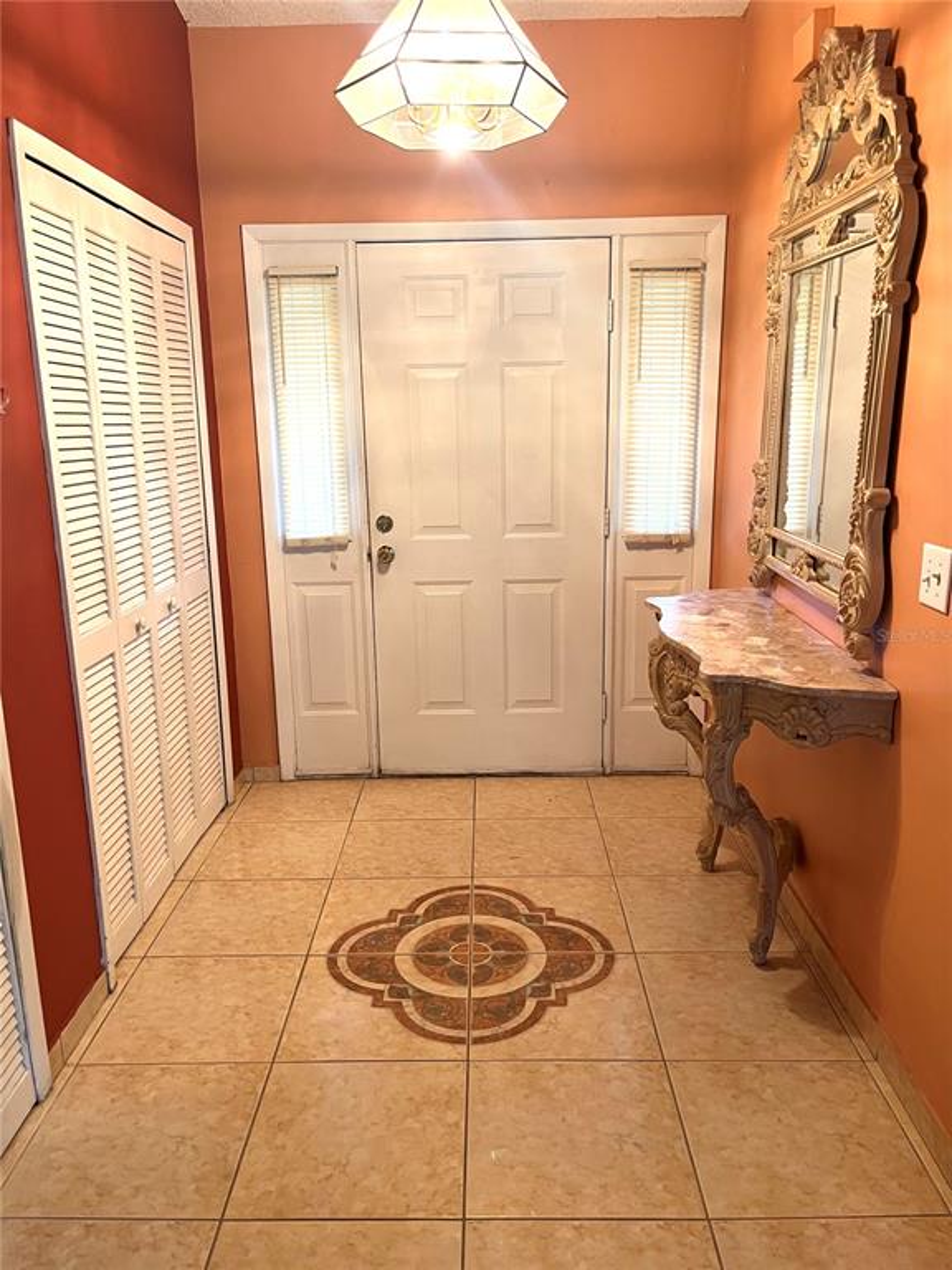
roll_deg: +2.9
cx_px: 476
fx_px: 953
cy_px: 635
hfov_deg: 53.1
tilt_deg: -13.6
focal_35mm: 26
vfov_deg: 67.3
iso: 100
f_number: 1.6
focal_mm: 5.1
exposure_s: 1/60
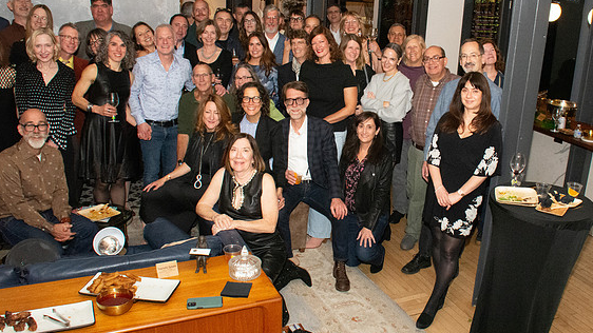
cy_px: 165
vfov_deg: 32.8
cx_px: 363
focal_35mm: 36
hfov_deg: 54.8
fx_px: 566
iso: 5000
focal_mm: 18
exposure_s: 1/125
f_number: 9
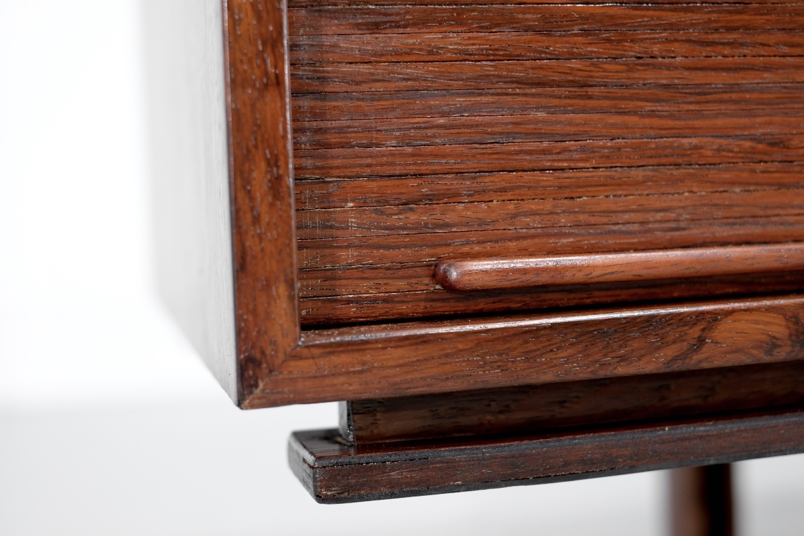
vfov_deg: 25.5
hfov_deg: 37.5
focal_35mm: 53
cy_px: 268
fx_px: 1184
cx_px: 402
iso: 800
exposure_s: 1/110
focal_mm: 35
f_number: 2.8
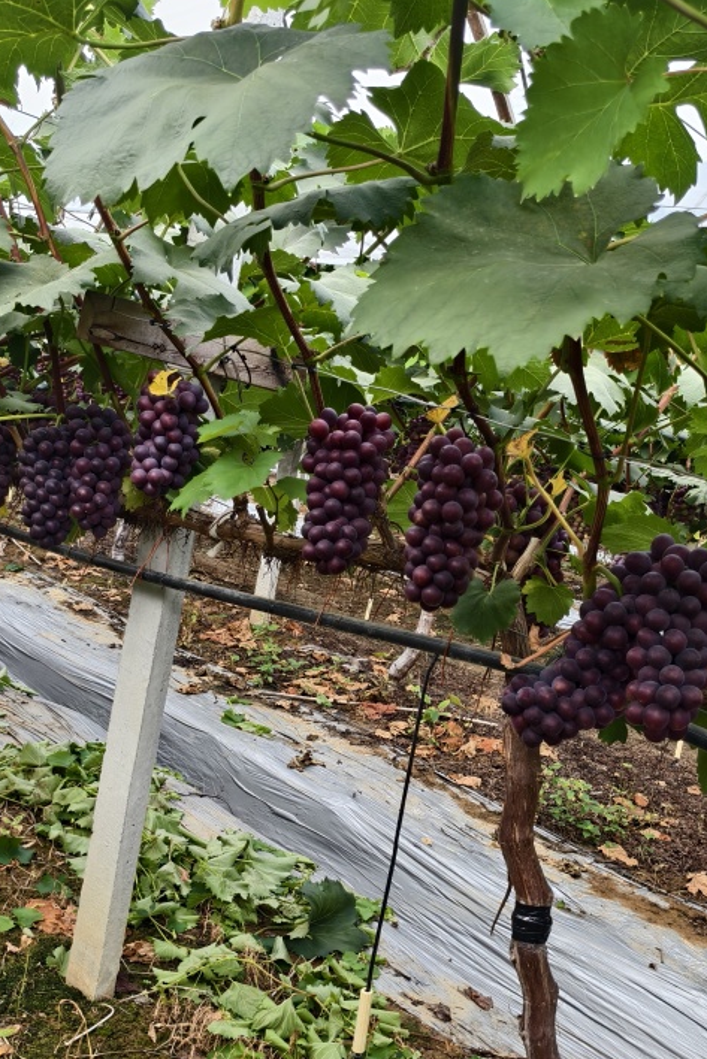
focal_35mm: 36
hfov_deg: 36.7
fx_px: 1060
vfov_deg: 52.8
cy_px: 622
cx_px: 435
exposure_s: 1/808
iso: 96
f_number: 1.57
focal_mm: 5.6
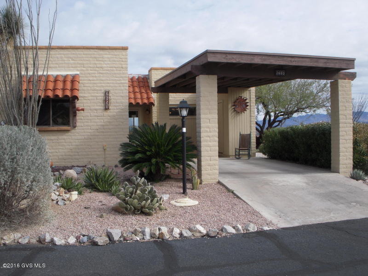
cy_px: 138
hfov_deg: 49.0
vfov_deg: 37.7
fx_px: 404
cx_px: 184
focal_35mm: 38
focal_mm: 6.3
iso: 100
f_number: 6.6
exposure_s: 1/250
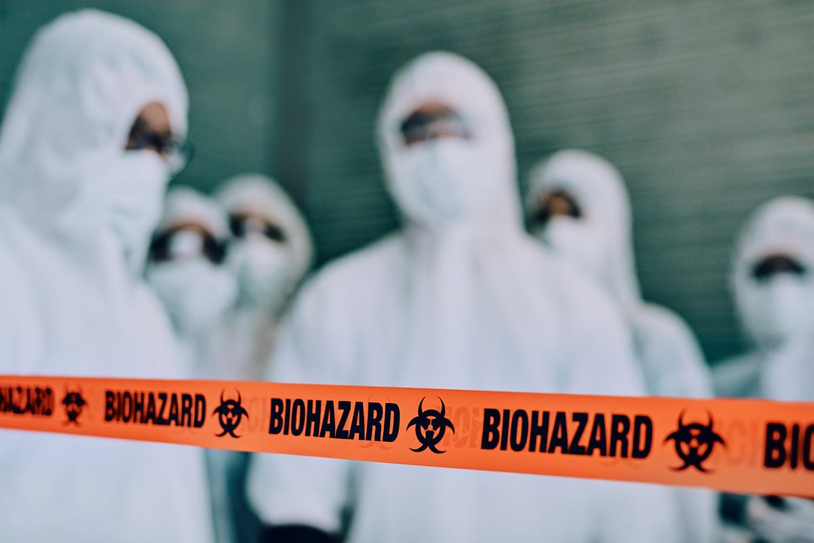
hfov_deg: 39.6
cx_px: 407
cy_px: 272
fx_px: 1130
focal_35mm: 50
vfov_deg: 27.0
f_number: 2
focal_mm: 50
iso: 250
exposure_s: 1/400
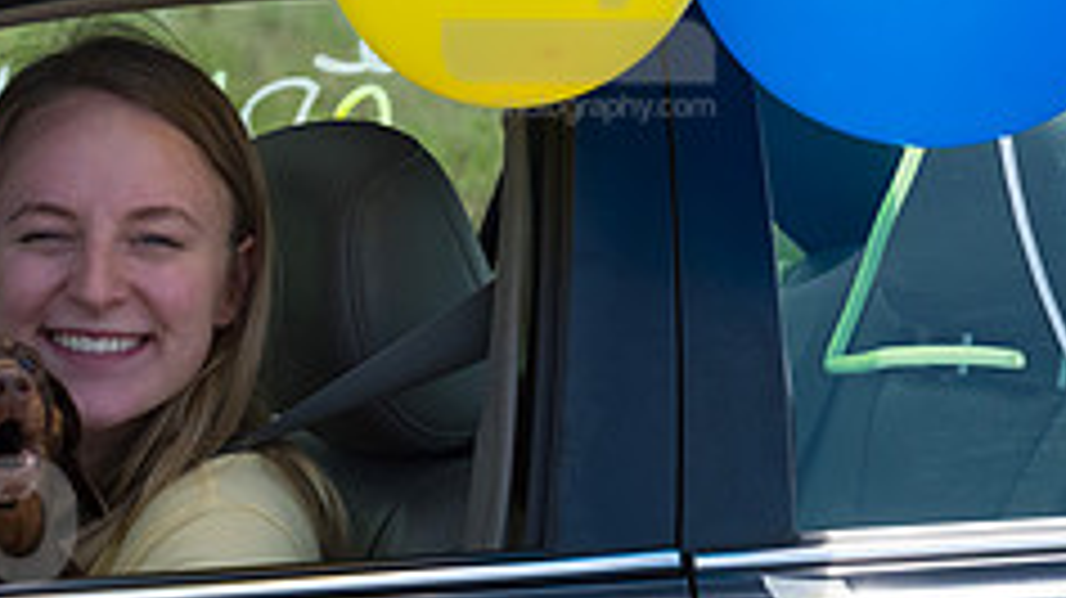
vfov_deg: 5.5
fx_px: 6159
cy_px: 582
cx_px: -58
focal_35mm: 218
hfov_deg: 9.8
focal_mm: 85
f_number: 7.1
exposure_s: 1/1600
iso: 1000
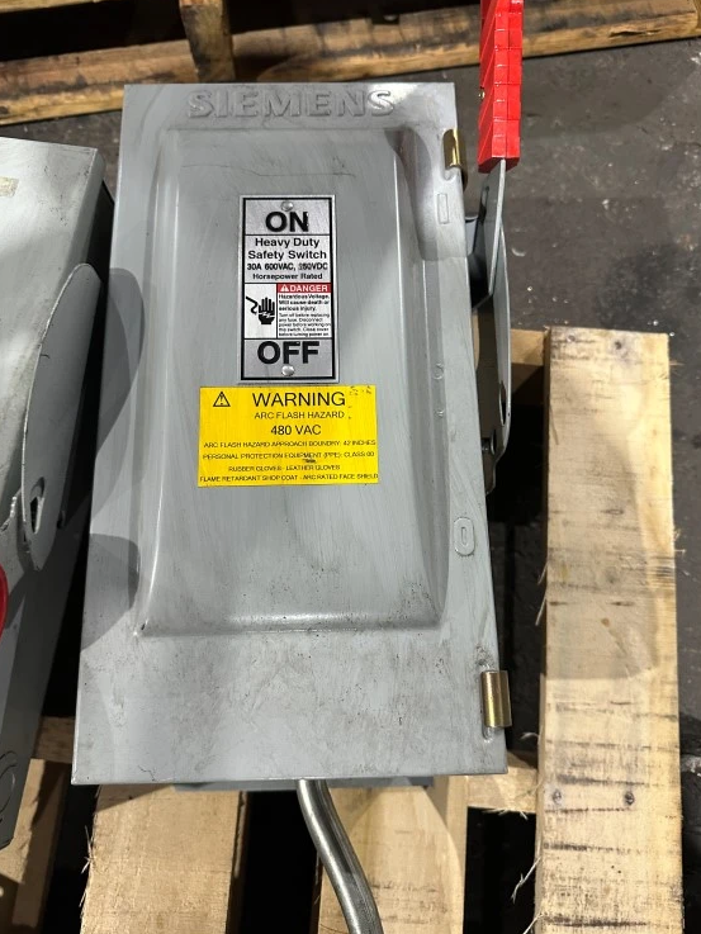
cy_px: 470
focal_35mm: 25
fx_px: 675
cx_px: 352
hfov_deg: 54.9
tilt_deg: -74.6
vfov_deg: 69.4
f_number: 1.78
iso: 400
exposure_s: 1/60
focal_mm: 6.86
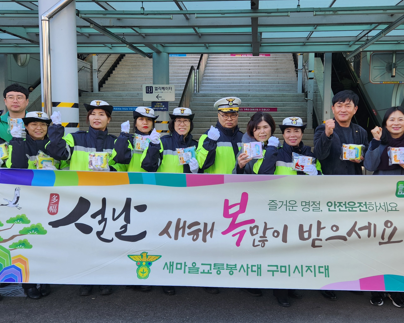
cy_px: 157
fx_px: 419
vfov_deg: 42.2
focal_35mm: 35
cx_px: 235
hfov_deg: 51.3
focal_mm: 5.4
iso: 25
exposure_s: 1/180
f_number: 1.8
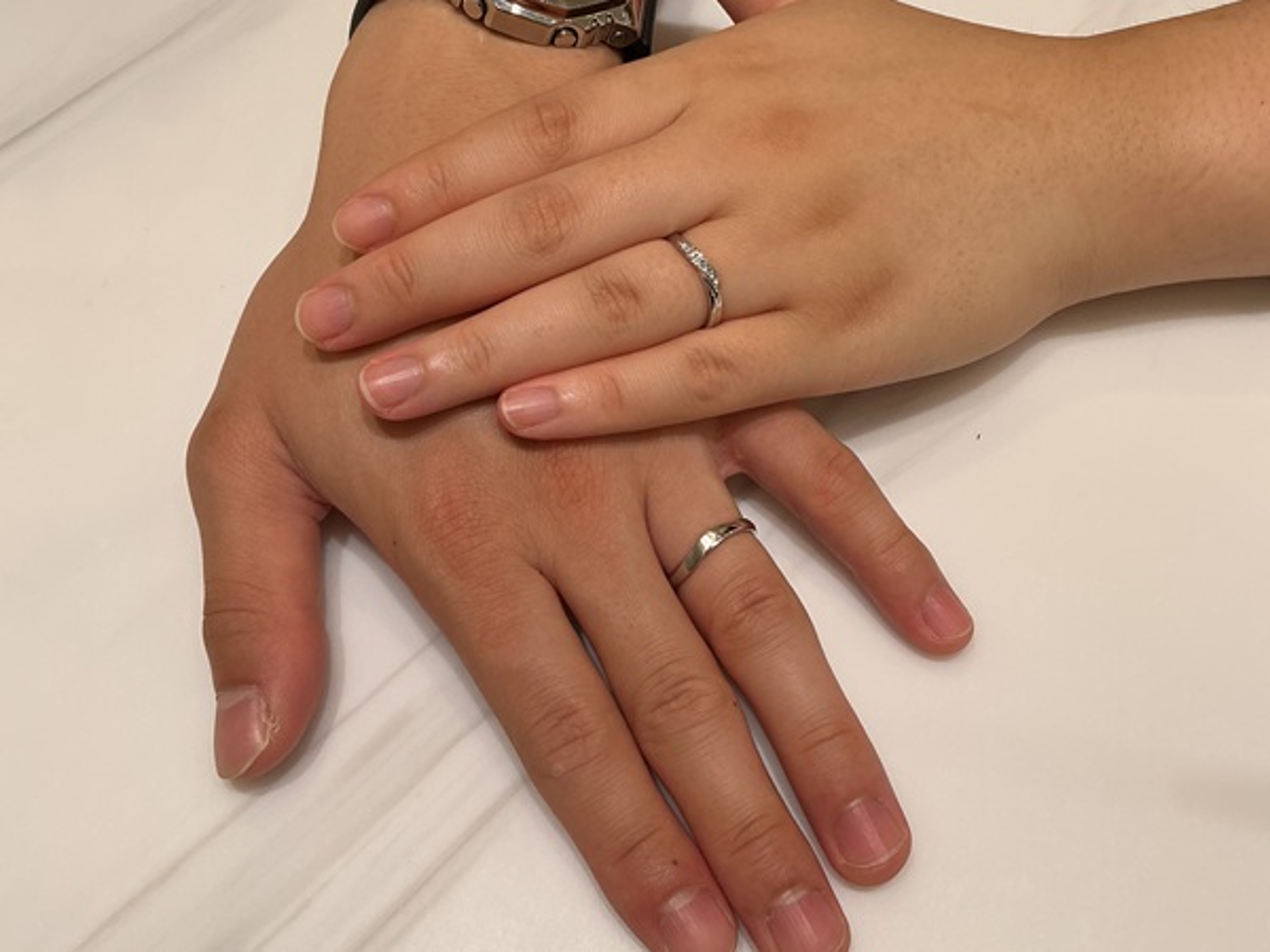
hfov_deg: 61.7
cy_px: 476
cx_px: 635
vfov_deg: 48.2
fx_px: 1064
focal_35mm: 29
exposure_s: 1/168
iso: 20
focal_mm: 3
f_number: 1.8
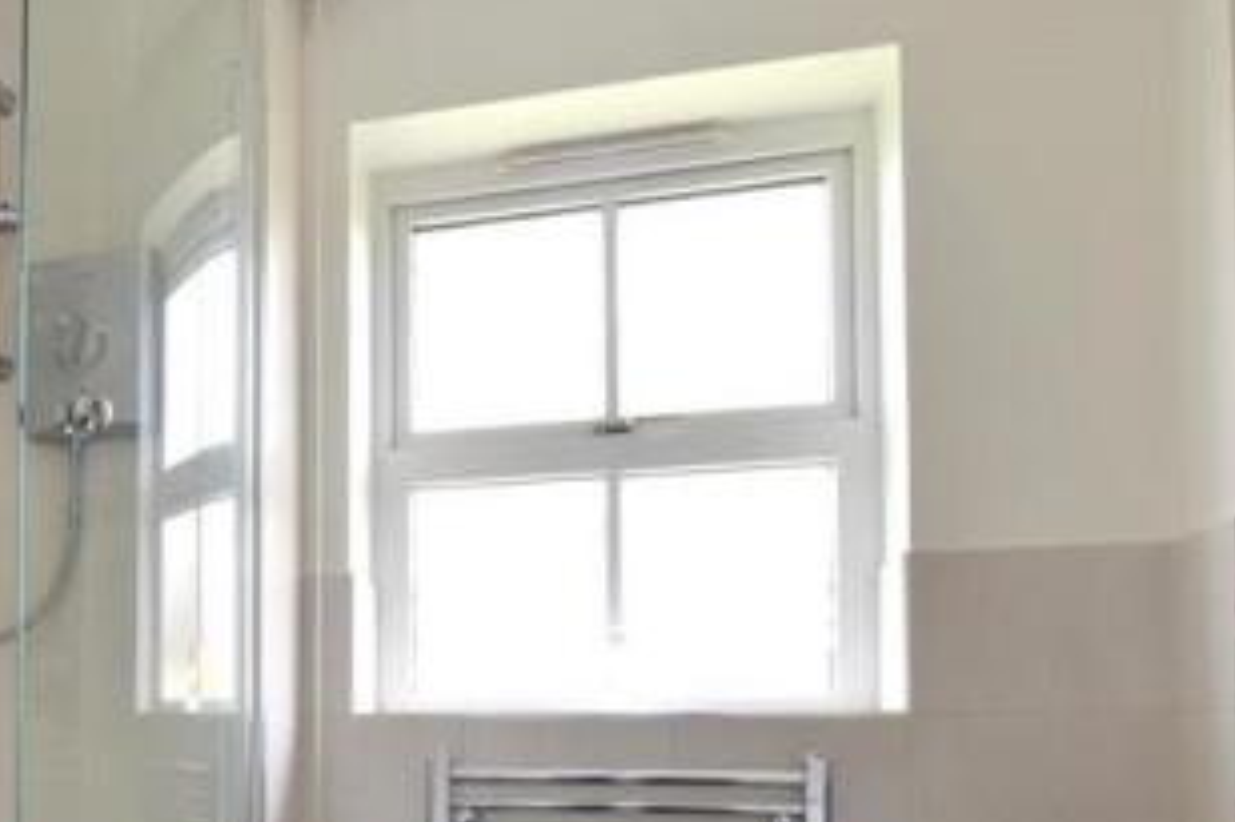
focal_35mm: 32
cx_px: 209
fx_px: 1097
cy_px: 732
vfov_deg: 38.4
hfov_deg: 53.9
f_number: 11
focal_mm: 10
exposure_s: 1/30
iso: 200
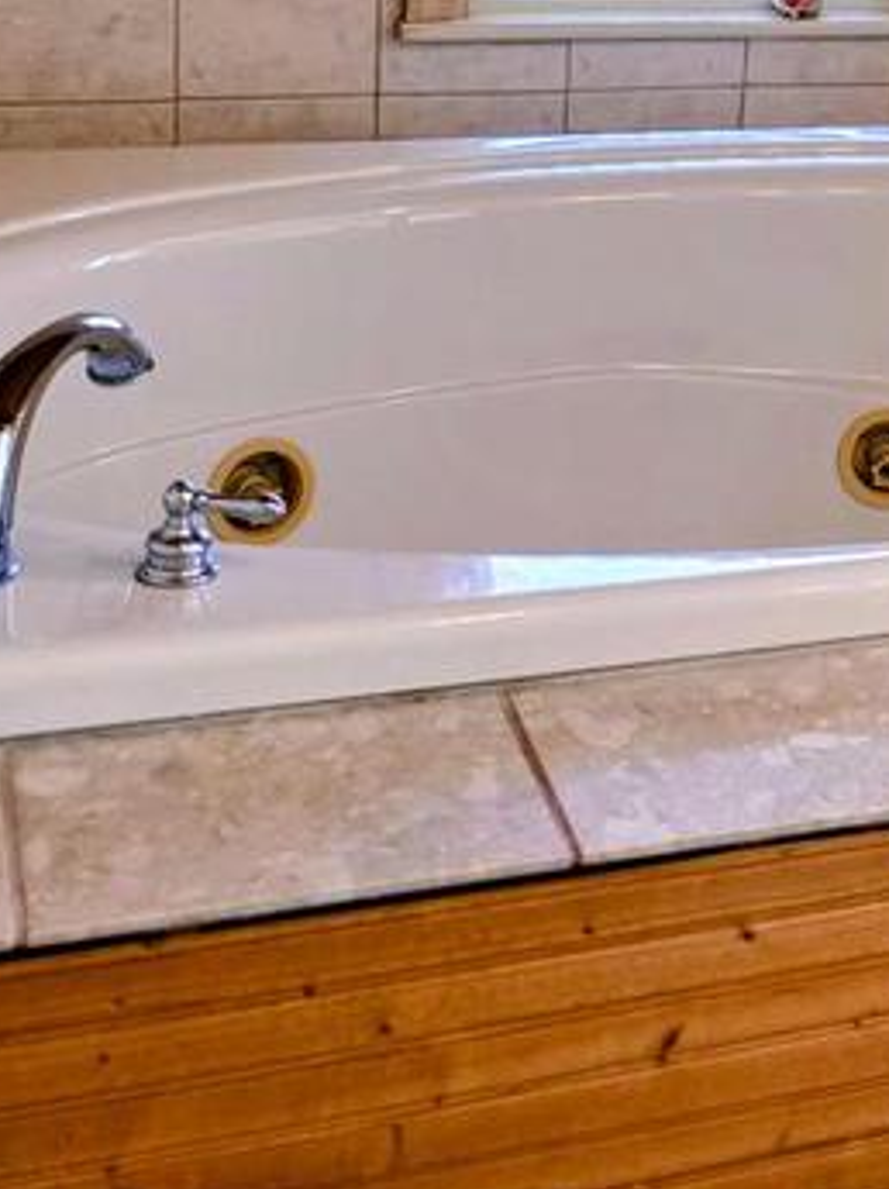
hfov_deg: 19.3
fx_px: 2470
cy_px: 93
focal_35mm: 72
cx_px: 1063
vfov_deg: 26.1
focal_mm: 6.3
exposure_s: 1/120
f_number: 1.7
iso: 250
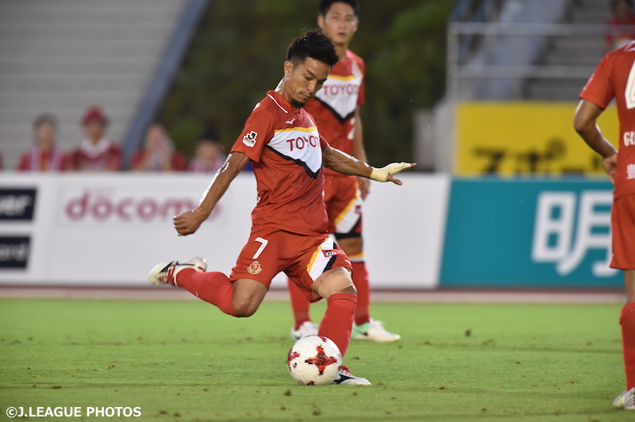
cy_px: 211
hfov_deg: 2.9
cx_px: 318
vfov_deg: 2.0
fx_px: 12337
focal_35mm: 700
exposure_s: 1/640
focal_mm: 700
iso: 3200
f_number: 6.3
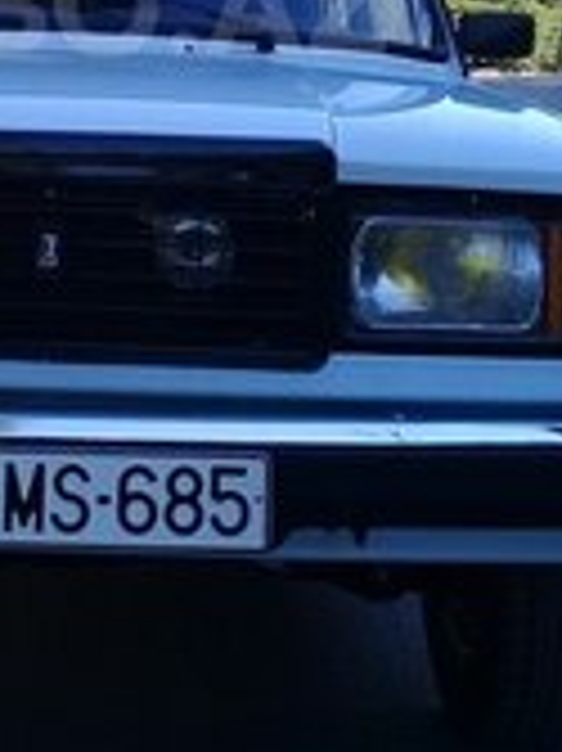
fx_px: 1994
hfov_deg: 15.8
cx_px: 40
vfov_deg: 20.6
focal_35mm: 92
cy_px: 5
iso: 50
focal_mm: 3.3
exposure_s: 1/427
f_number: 2.2
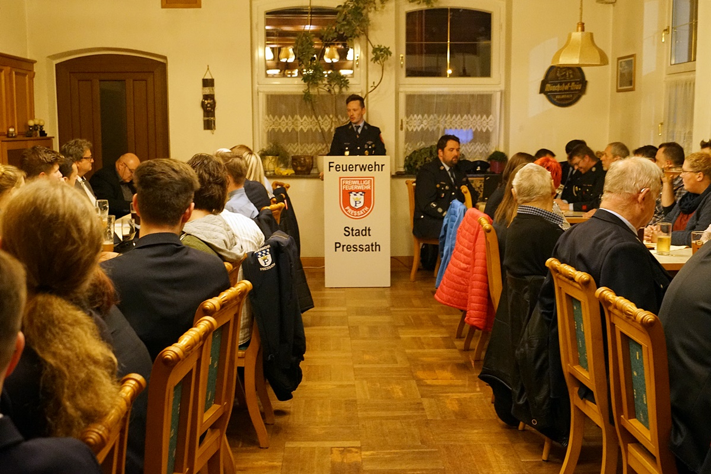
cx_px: 356
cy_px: 237
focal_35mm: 42
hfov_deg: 46.4
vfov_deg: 31.9
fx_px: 829
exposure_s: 1/15
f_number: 4.5
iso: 3200
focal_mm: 28
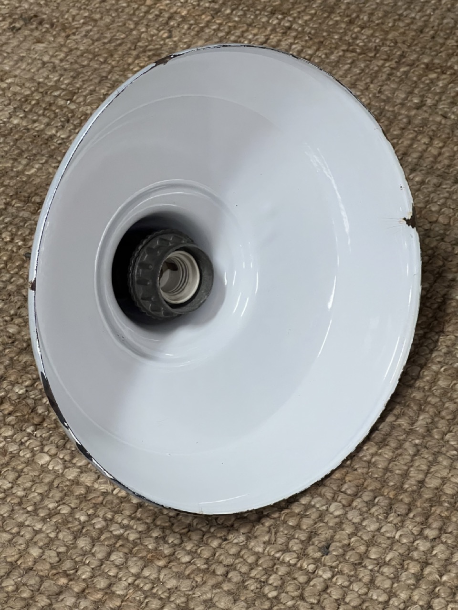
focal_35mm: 77
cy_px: 305
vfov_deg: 25.3
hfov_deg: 19.1
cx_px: 229
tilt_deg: -45.4
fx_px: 1358
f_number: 2.8
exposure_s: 1/50
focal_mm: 9
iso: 400
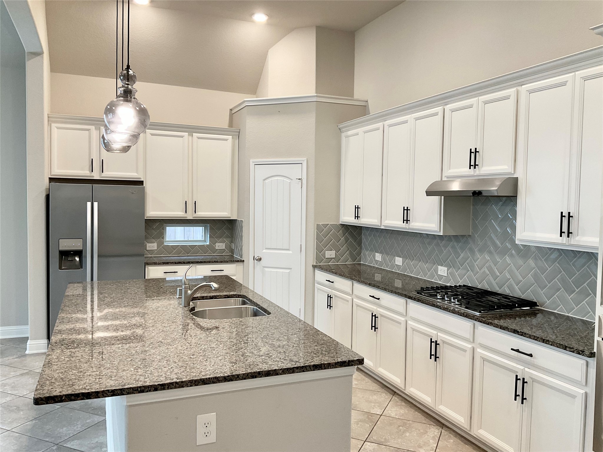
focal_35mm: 29
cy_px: 226
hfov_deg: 61.7
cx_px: 302
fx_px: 505
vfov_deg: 48.2
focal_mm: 3
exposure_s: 1/60
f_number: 1.8
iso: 64
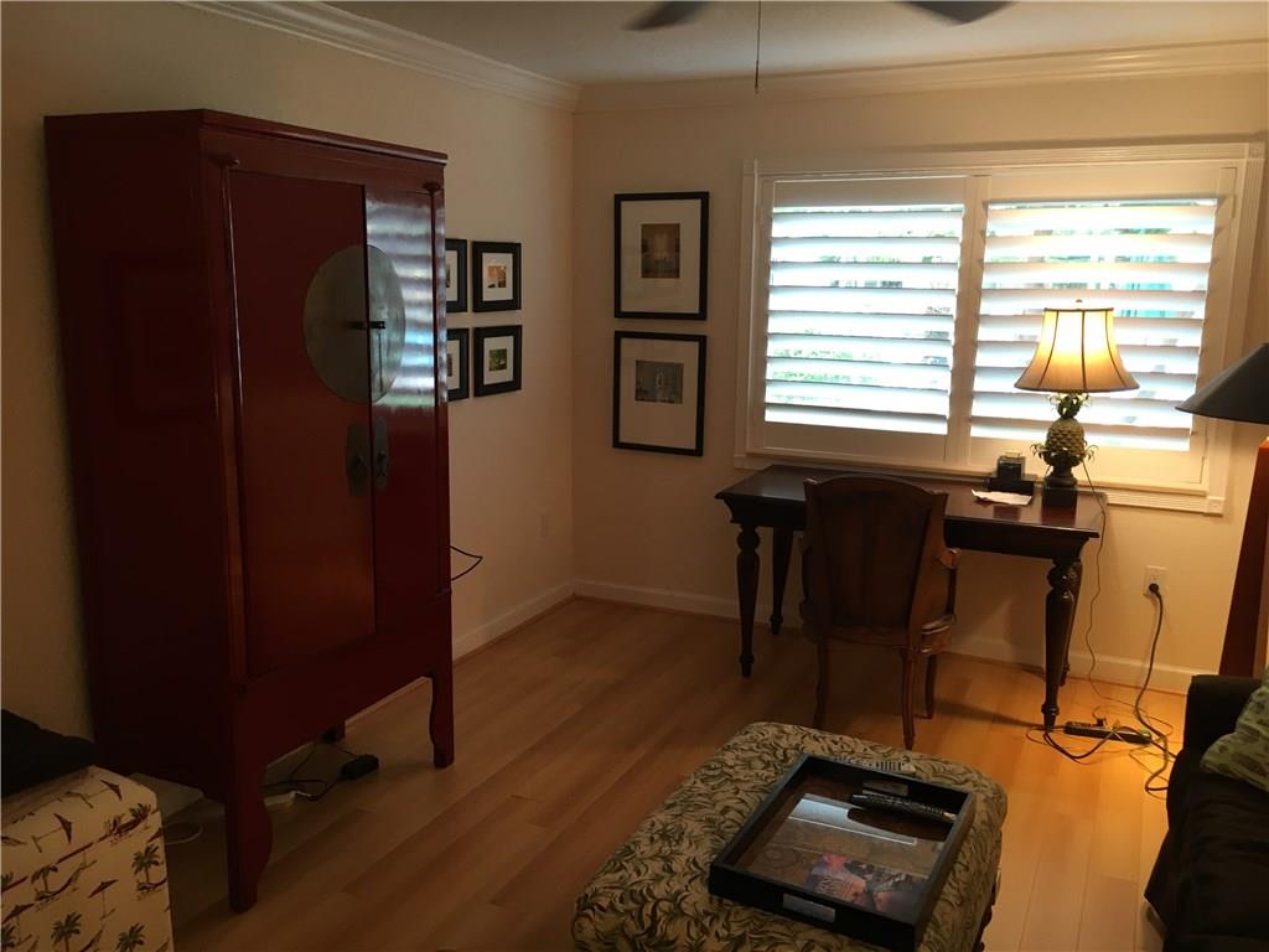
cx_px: 634
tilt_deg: -10.1
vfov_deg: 48.2
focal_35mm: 29
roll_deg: -0.4
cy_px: 476
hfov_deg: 61.7
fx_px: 1063
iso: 64
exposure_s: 1/30
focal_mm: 4.15
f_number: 2.2
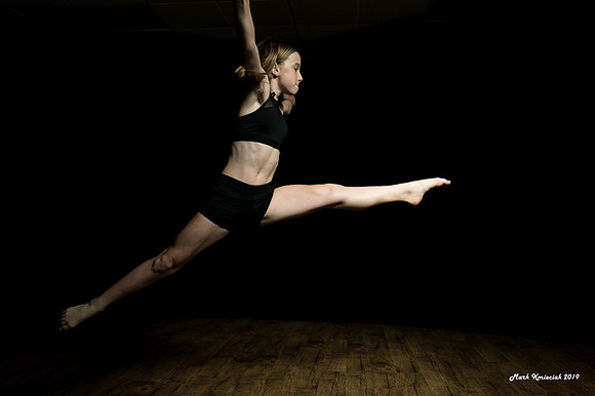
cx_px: 314
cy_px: 258
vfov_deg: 41.4
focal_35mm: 31
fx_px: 517
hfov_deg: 59.8
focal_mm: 24
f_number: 9
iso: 200
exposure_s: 1/250
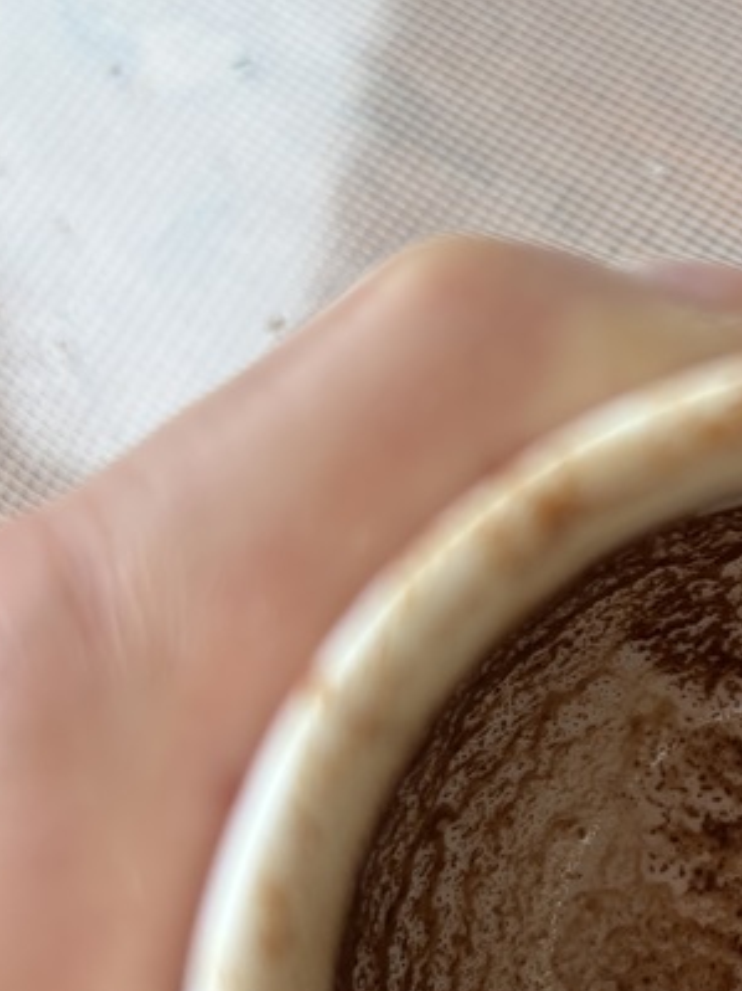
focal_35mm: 60
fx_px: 1716
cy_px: 700
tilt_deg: -65.2
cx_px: 824
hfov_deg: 22.9
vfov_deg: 31.8
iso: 125
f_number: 1.6
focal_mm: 5.96
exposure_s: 1/121
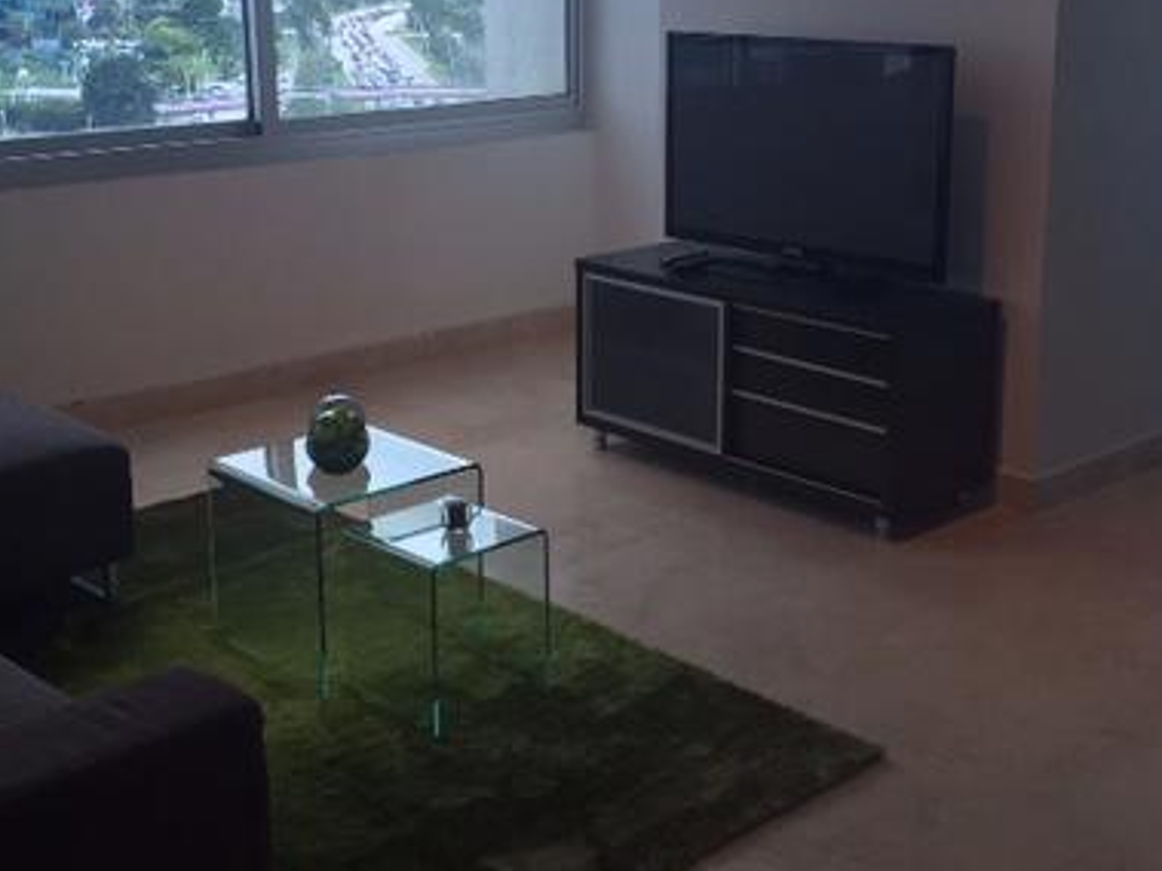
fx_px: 1644
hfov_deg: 38.8
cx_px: 659
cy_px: 307
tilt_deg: -13.2
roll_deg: -1.2
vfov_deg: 29.5
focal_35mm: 49
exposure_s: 1/120
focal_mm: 4.15
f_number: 2.2
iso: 50
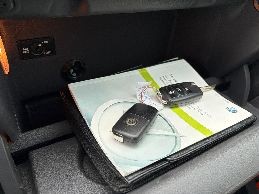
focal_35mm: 26
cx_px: 130
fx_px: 195
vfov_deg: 53.1
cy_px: 97
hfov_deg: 67.3
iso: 80
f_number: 1.6
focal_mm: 5.96
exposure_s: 1/121
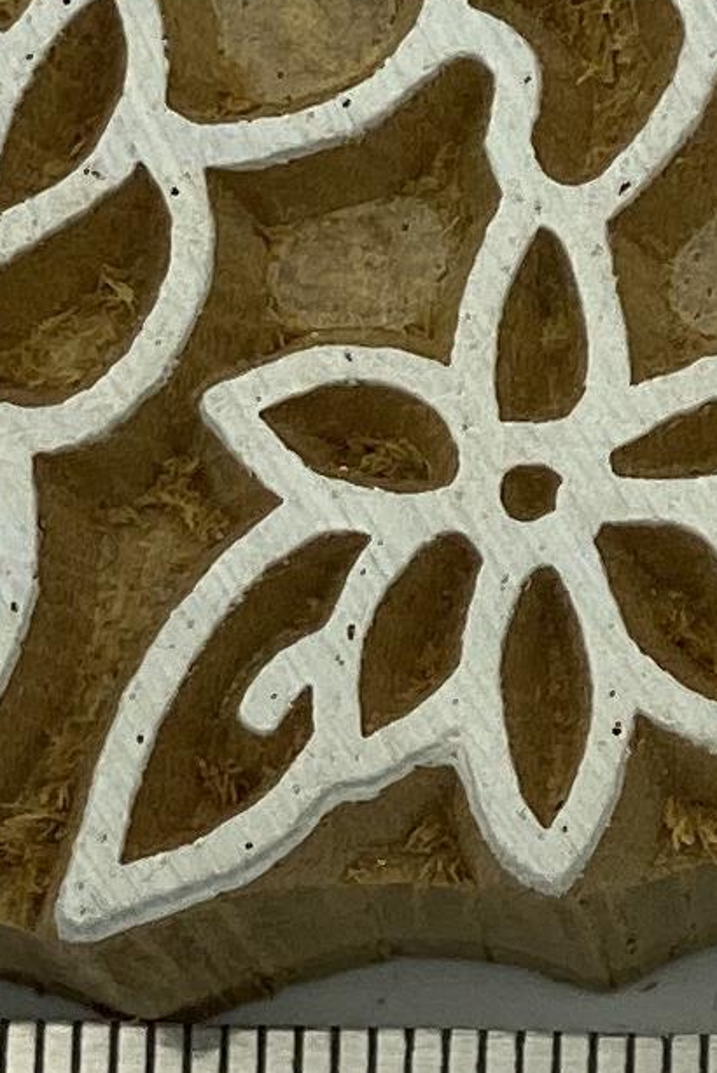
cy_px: -52
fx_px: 10593
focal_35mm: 355
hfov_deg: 3.8
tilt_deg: -76.8
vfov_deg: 5.8
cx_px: 1312
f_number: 2
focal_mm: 6
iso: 20
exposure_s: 1/648
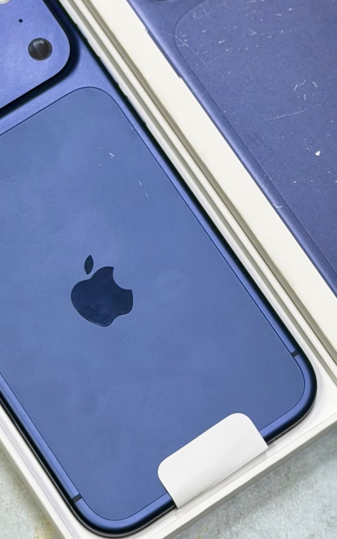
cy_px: 256
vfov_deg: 16.6
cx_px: 198
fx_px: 1851
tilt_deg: -75.6
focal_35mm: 126
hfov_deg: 10.4
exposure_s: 1/100
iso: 80
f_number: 1.78
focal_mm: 6.76
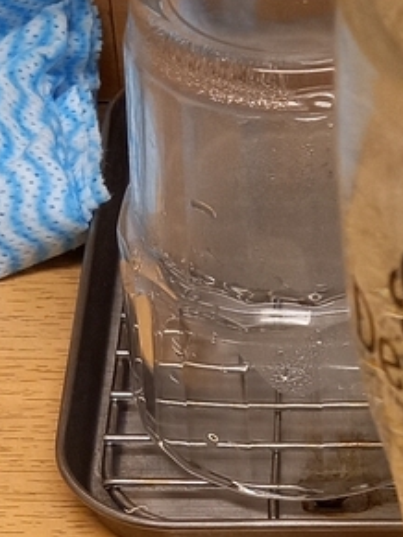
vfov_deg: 18.2
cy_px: 637
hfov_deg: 14.2
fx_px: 1600
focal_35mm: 103
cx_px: 346
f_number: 1.8
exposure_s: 1/60
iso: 200
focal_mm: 4.65
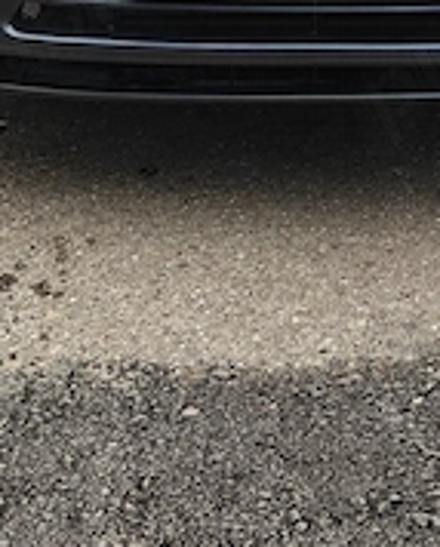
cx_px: 342
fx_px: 1705
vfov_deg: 15.9
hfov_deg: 14.6
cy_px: -393
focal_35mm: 105
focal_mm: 5.59
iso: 80
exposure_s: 1/965
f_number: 1.8
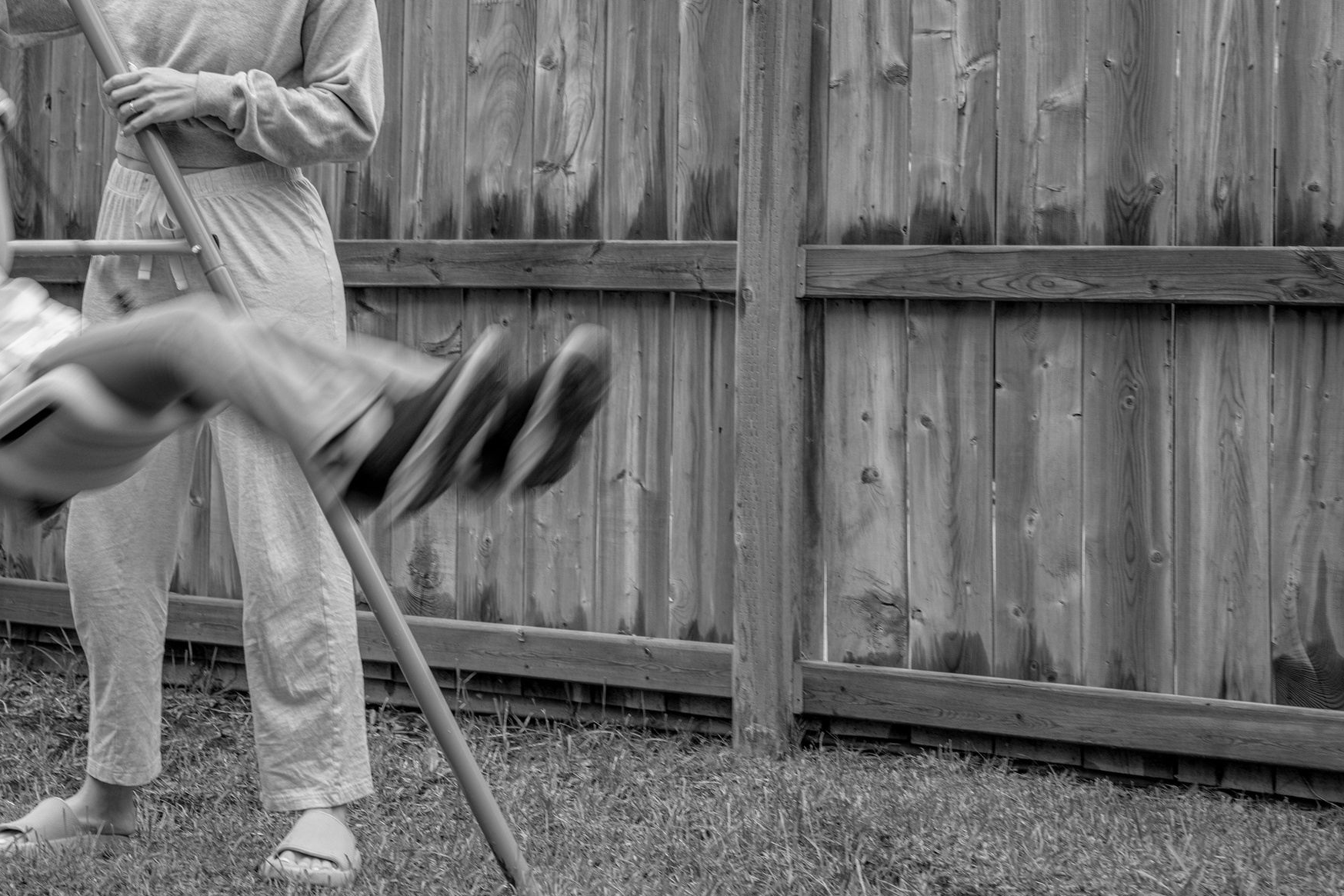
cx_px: 385
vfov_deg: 21.4
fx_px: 2352
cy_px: 245
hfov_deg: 31.5
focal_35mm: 63
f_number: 5
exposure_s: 1/100
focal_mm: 43
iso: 160
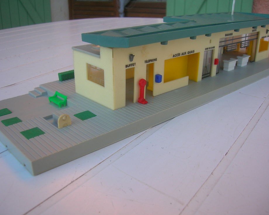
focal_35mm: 36
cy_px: 106
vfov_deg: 41.1
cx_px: 137
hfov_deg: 50.3
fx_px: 287
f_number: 2.9
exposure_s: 1/80.6
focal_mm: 5.7
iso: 50
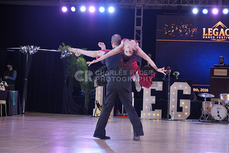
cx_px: 114
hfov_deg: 23.9
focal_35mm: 85
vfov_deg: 16.1
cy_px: 76
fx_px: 541
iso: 2000
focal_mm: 85
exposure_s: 1/500
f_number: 4
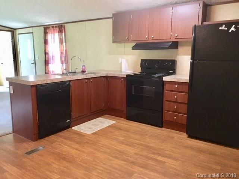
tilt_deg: -9.6
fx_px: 200
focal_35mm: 29
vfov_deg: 48.2
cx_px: 120
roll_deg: -1.1
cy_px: 90
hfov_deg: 61.7
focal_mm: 4.15
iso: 250
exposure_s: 1/30
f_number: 2.2
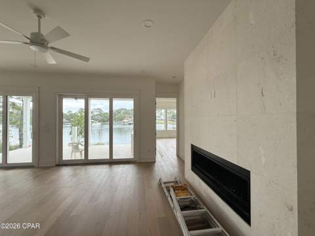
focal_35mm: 14
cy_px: 118
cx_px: 158
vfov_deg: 85.6
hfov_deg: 102.1
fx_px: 127
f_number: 2.2
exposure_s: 1/102
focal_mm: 2.22
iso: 64
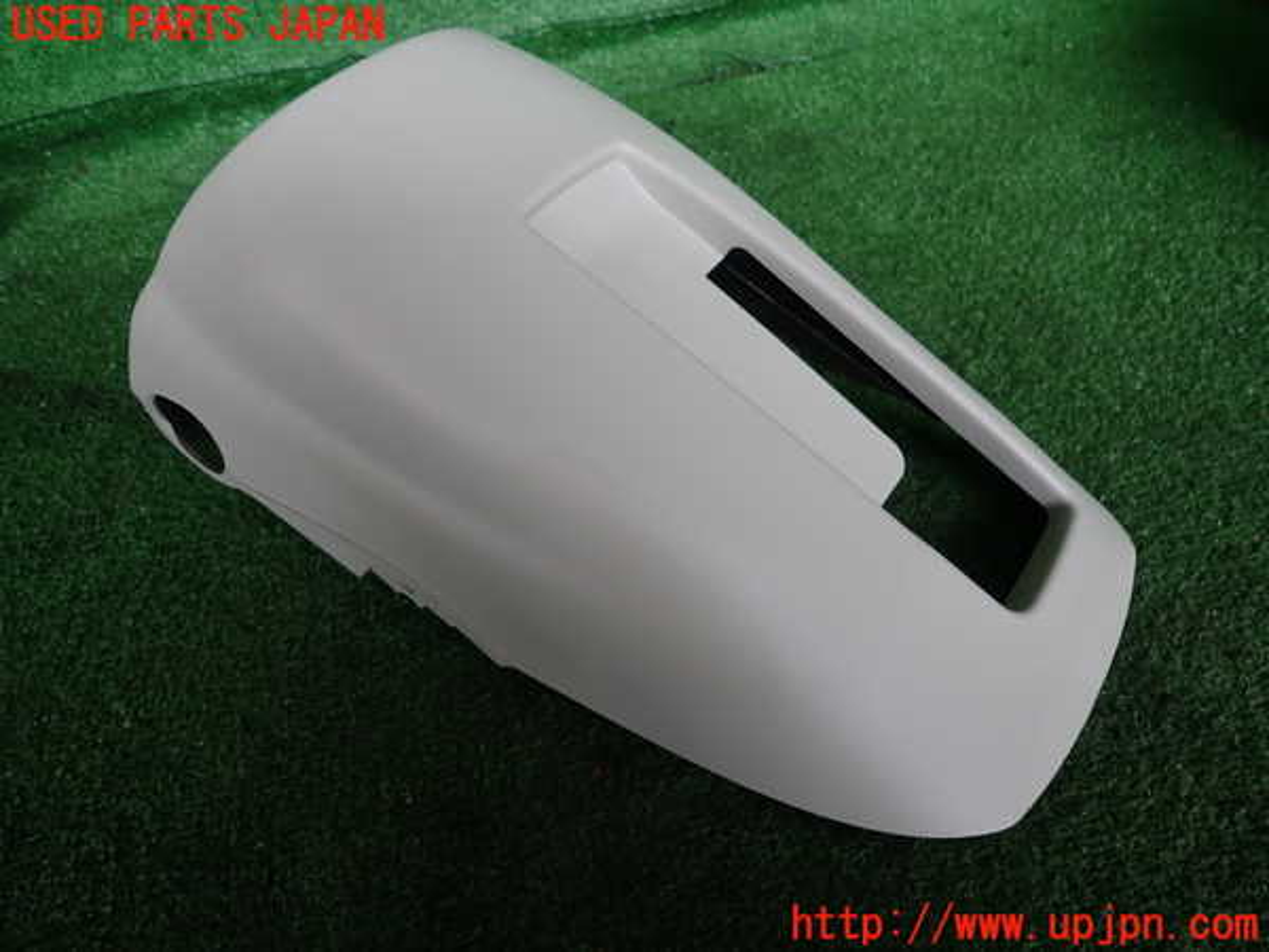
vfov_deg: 54.9
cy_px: 476
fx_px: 916
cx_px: 634
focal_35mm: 25
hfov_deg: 69.4
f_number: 2
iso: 125
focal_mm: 4.5
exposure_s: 1/60
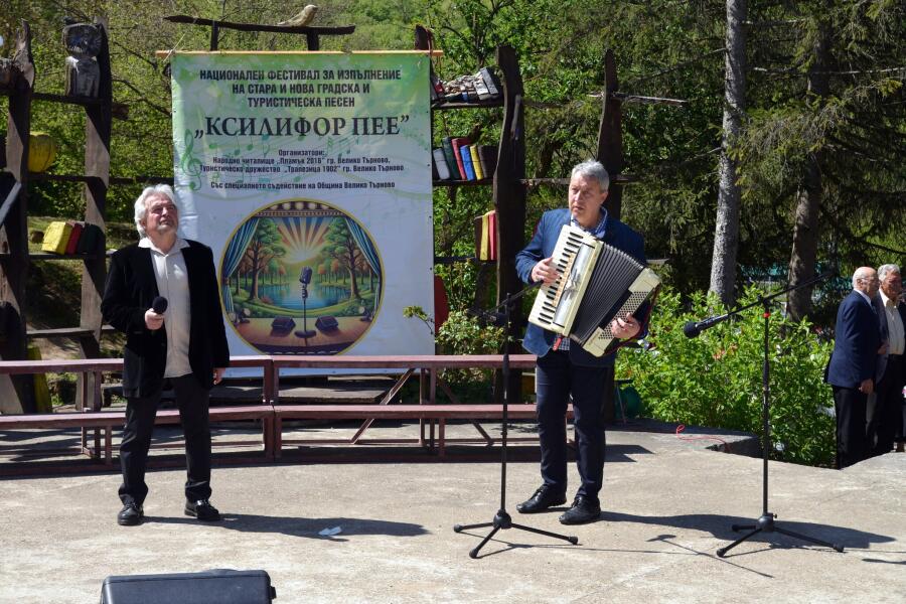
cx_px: 453
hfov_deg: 34.5
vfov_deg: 23.4
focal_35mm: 58
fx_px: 1460
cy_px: 302
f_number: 5.6
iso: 100
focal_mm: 58
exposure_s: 1/125
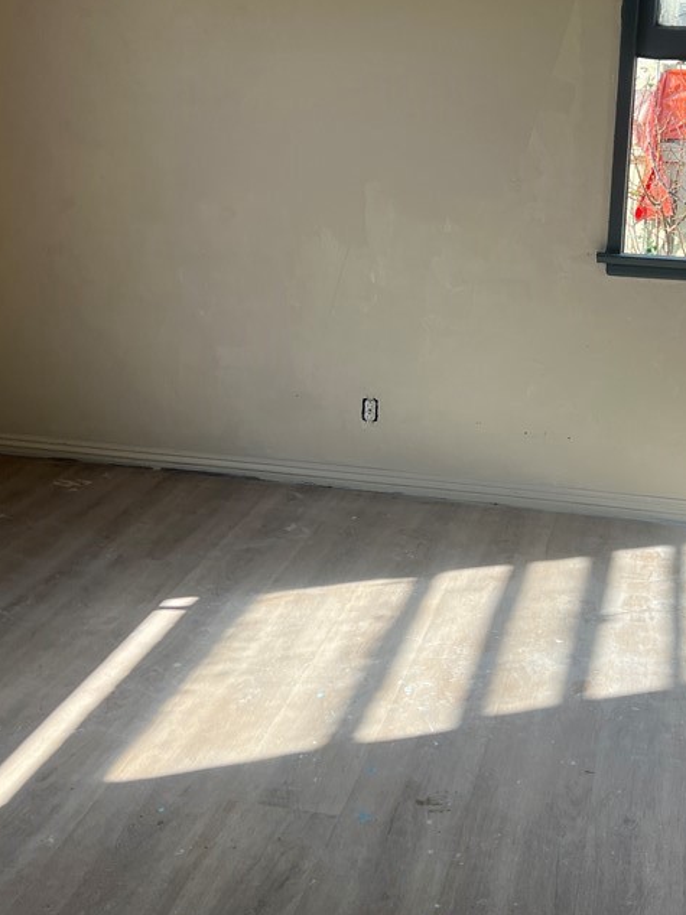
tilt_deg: -16.0
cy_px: 375
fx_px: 1111
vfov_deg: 44.6
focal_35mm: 42
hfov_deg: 33.6
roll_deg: -3.0
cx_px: 521
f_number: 1.5
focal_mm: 5.7
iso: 50
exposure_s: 1/1000
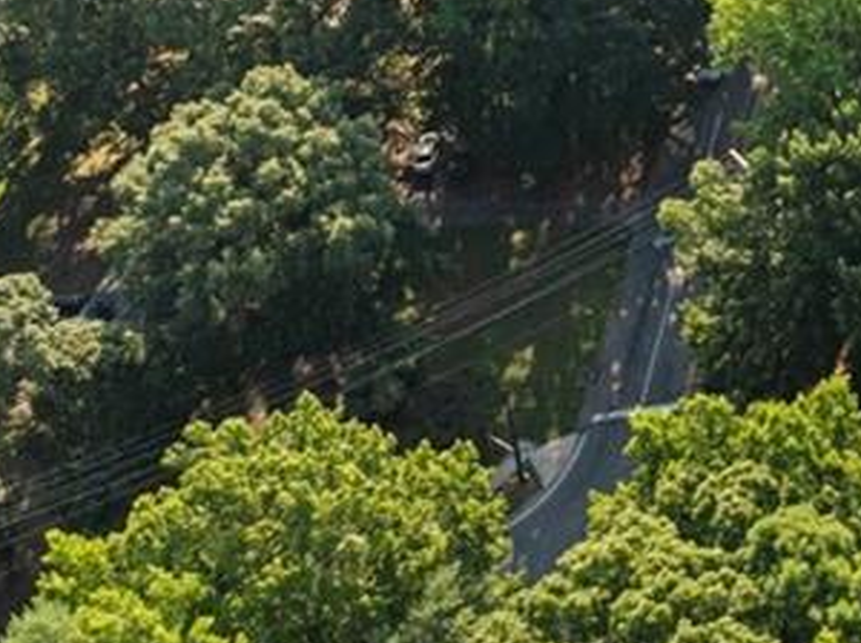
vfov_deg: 15.9
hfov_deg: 21.0
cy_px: -416
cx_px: 1203
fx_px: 2036
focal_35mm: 82
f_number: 2.8
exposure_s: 1/2500
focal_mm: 12.29
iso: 330
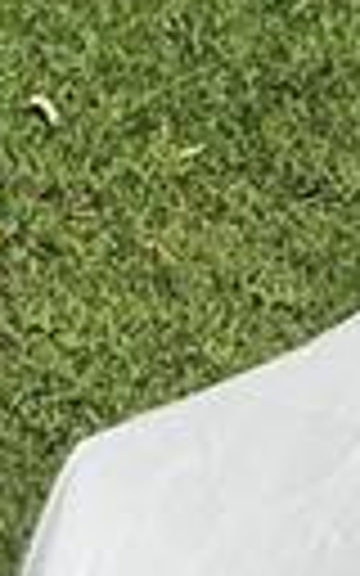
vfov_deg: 9.8
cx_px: -387
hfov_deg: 6.9
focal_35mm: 184
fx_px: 2888
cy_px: -891
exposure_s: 1/1577
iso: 25
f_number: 1.8
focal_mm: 3
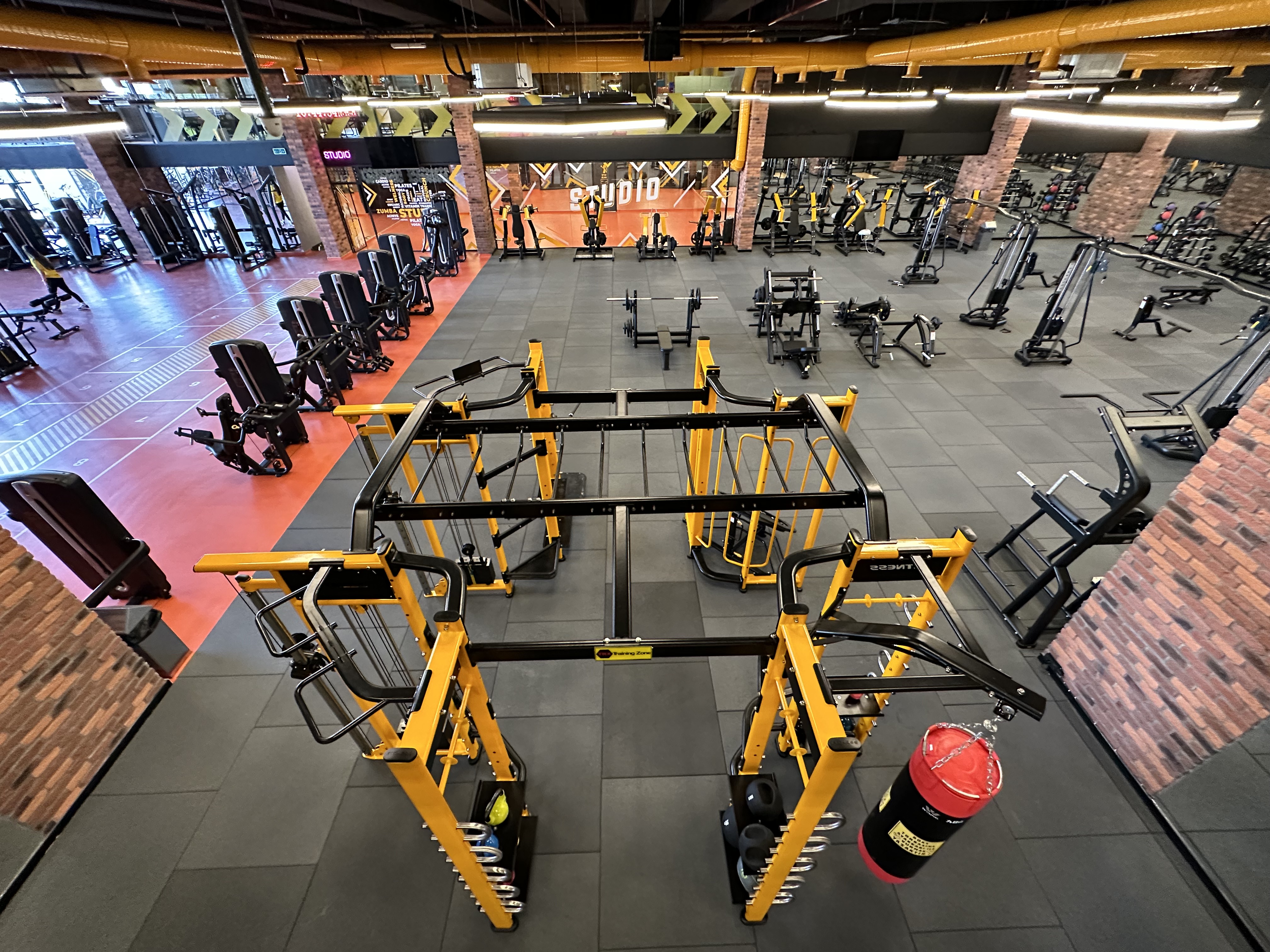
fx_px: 514
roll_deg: +0.6
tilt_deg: -37.7
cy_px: 476
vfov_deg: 85.7
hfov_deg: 102.1
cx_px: 635
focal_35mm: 14
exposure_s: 1/50
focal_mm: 2.22
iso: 500
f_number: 2.2
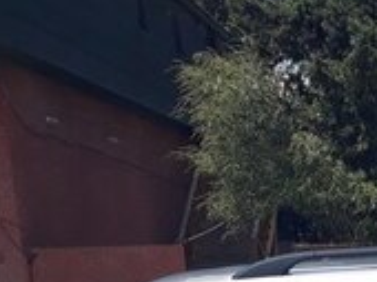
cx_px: 636
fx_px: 1142
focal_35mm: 105
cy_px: 512
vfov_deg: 12.7
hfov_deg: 16.3
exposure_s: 1/1572
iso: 40
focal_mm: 3.6
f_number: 1.9
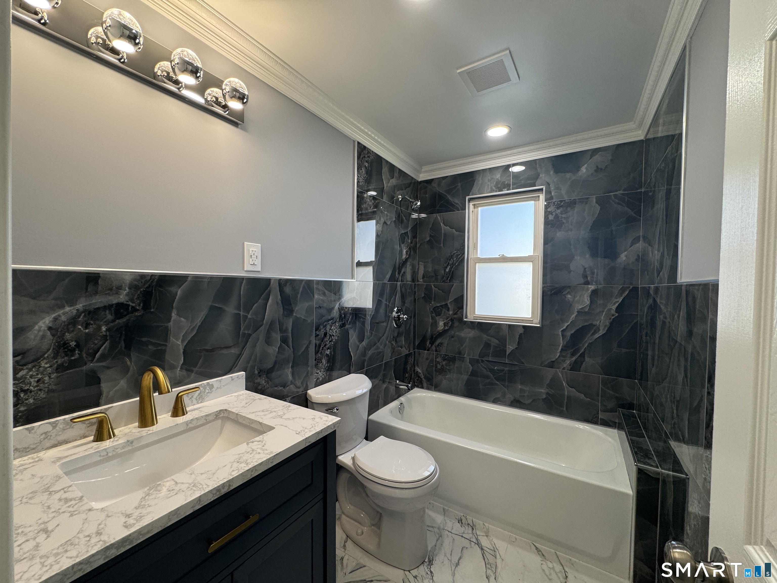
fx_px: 314
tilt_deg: -1.8
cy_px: 292
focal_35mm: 14
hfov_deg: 102.1
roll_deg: -1.2
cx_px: 388
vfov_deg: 85.7
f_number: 2.2
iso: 160
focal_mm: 2.22
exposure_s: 1/120
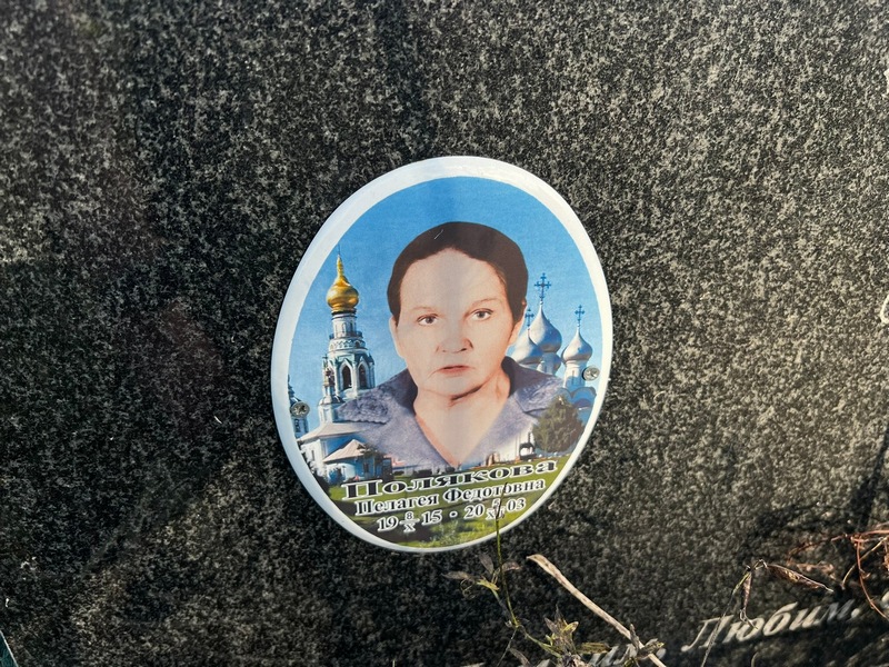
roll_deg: -1.1
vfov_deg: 53.1
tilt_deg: -30.9
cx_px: 444
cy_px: 334
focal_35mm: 26
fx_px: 668
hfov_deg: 67.3
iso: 50
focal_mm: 5.7
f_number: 1.5
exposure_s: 1/1468
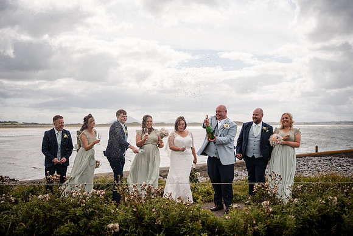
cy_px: 118
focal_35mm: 36
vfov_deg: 36.7
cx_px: 176
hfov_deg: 52.8
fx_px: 355
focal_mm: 35
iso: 100
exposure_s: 1/5000
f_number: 2.2
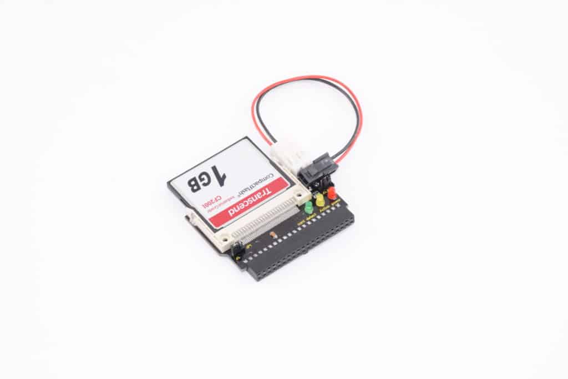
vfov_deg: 10.8
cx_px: 284
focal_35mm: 128
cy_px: 190
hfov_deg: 16.1
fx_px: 2012
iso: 200
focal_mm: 85
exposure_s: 1/25
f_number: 16
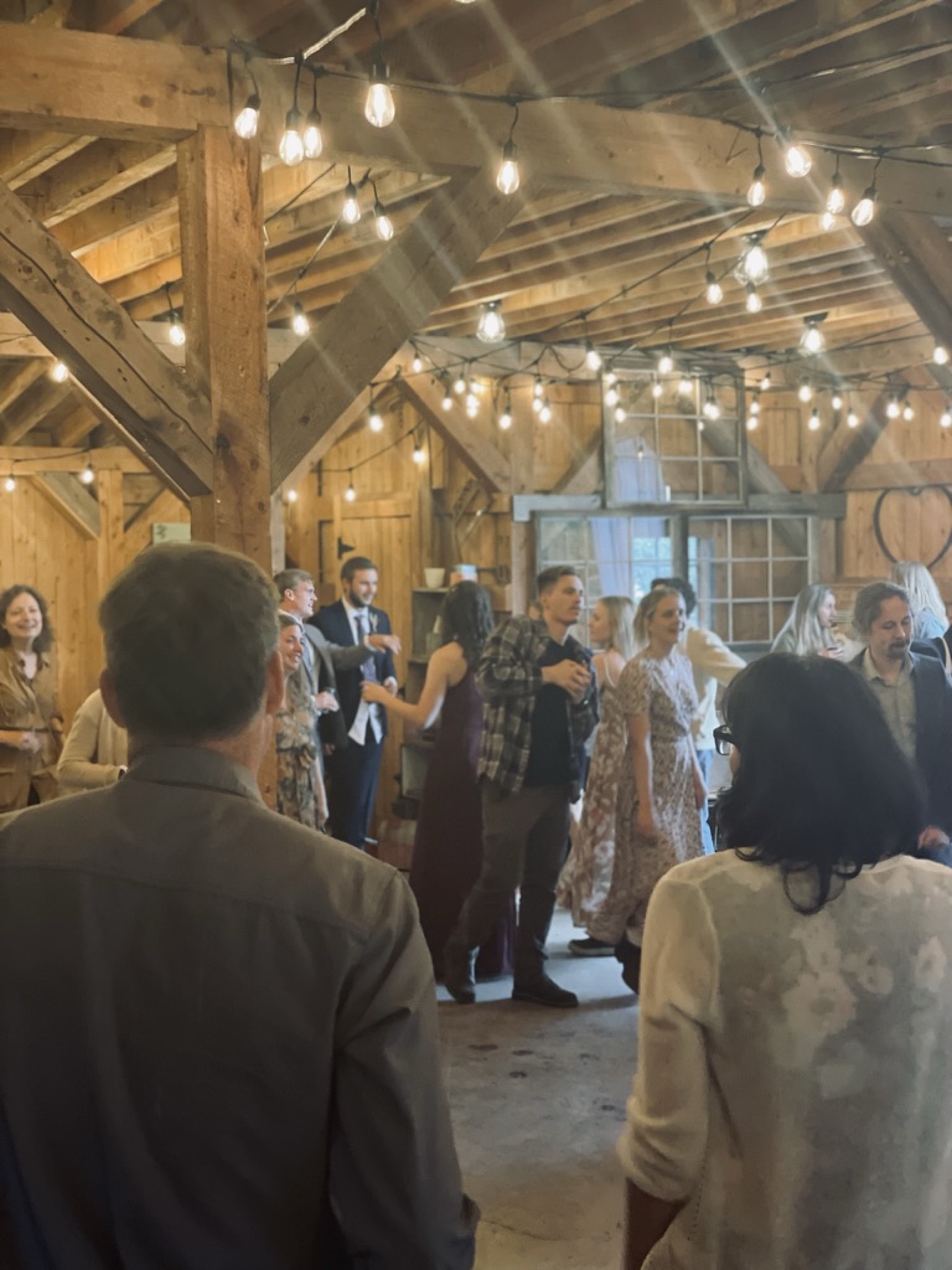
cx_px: 476
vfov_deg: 36.8
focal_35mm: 52
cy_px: 635
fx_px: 1907
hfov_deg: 28.0
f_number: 2
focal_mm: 6
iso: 320
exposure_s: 1/40
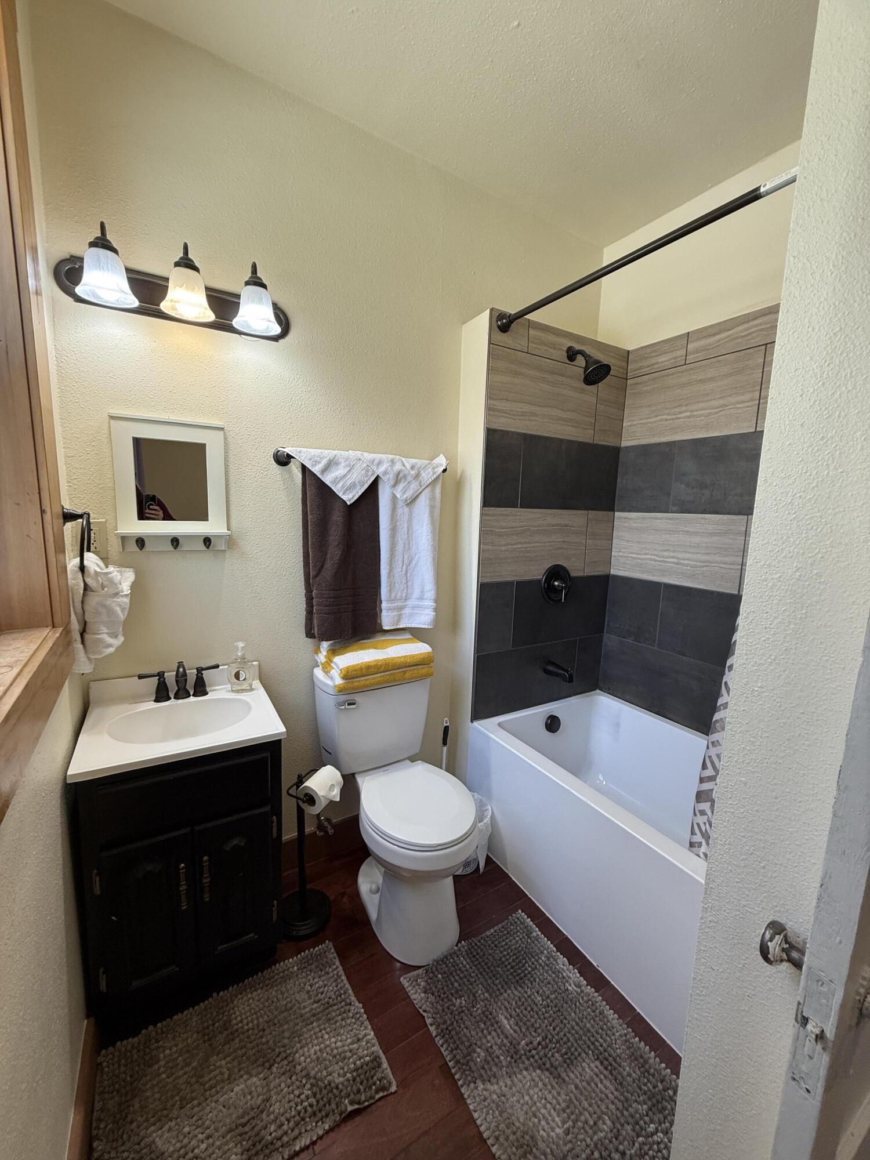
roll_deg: -2.4
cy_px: 580
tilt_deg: -6.9
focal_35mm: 14
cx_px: 435
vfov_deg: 102.1
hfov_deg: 85.7
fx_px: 469
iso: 125
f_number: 2.2
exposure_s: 1/120
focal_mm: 2.22
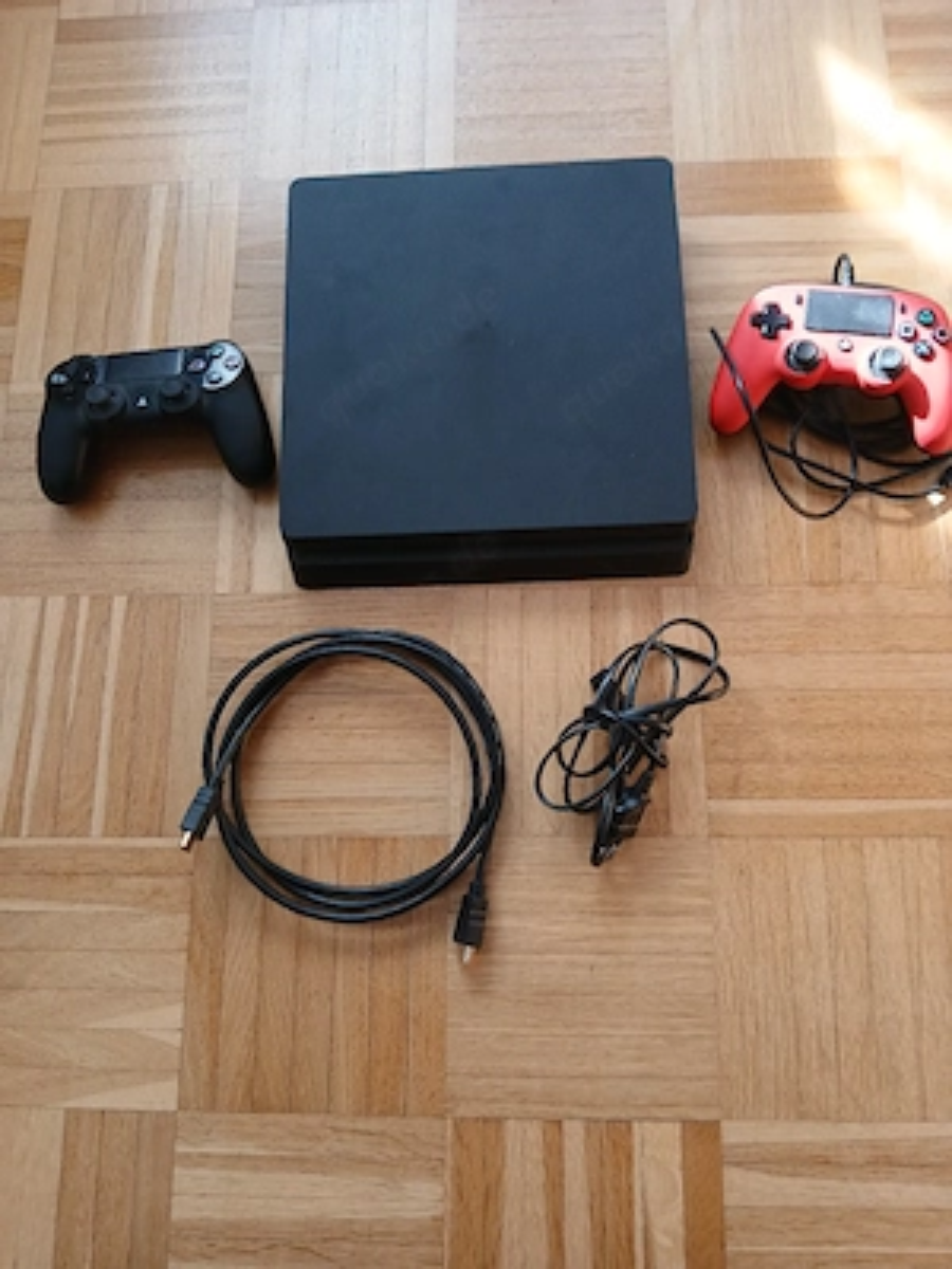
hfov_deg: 53.1
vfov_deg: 67.3
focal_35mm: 26
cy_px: 634
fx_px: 953
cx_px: 476
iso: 100
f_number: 1.8
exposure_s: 1/50
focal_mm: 3.98
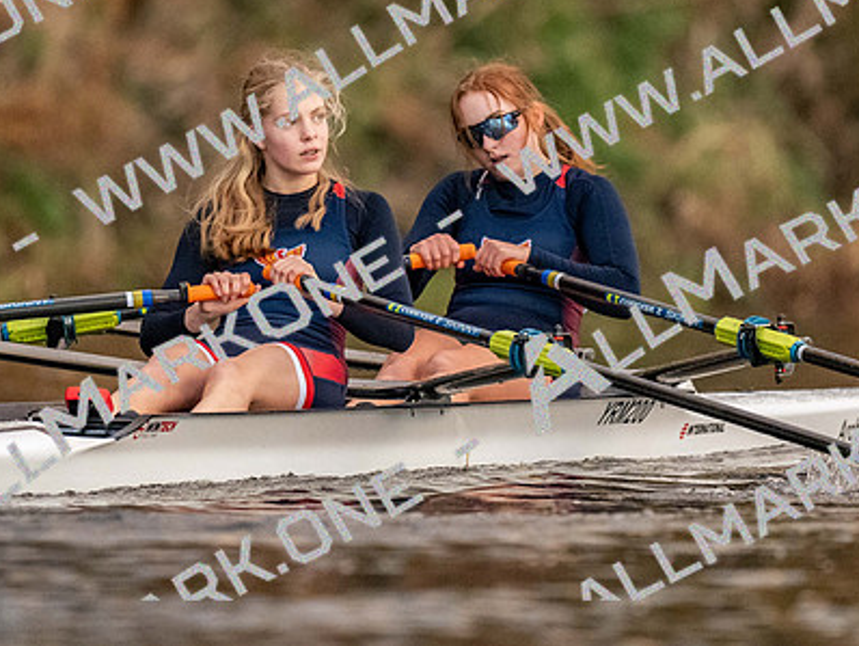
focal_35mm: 1260
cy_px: 231
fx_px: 31286
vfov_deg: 1.2
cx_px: 339
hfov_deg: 1.6
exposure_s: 1/2500
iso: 5600
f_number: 4
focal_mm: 600
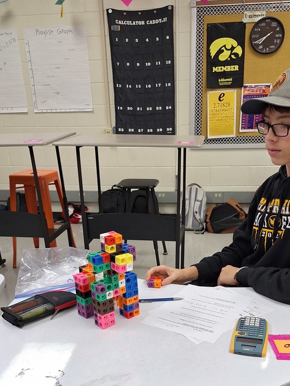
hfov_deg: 39.7
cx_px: 157
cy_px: 282
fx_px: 402
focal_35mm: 36
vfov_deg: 49.6
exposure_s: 1/60
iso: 50
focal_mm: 5.54
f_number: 1.8
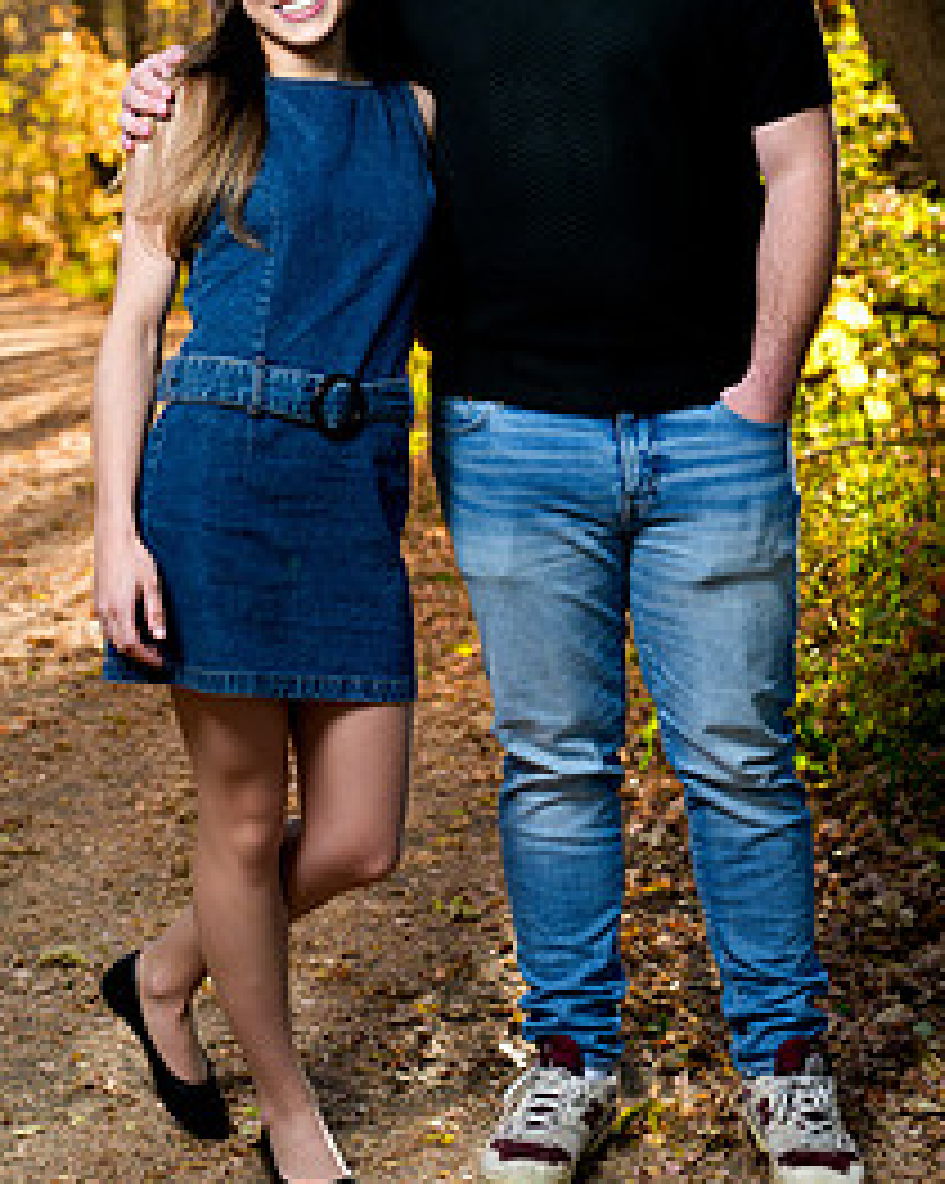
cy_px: 284
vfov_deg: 21.1
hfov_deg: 17.1
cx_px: 446
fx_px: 3150
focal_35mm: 90
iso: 400
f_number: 3.5
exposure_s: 1/160
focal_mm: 56
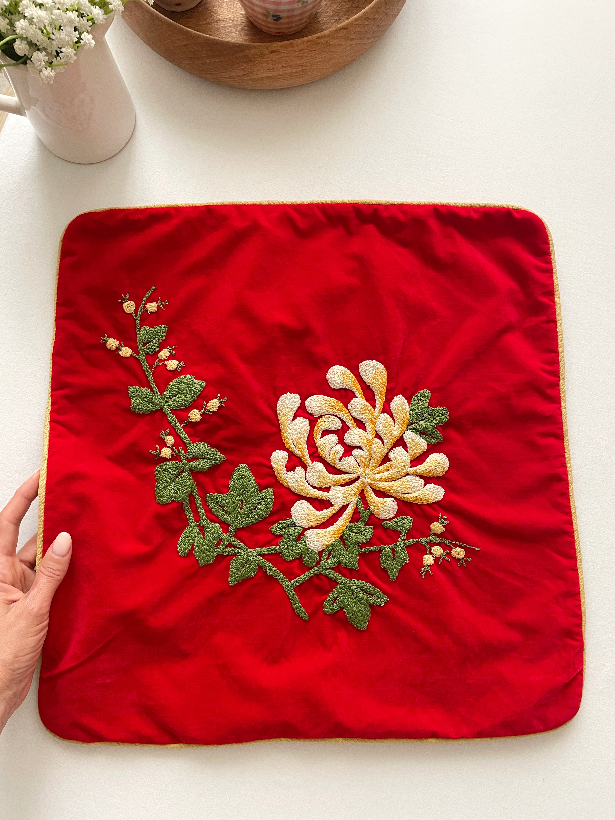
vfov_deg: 67.3
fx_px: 616
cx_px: 308
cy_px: 410
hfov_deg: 53.1
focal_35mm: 26
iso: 160
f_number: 1.6
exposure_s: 1/60
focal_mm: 4.2
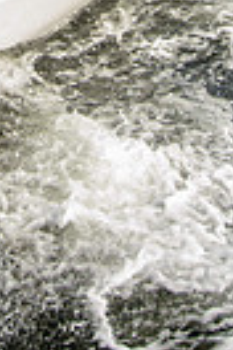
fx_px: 757
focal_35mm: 78
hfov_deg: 17.0
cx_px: -16
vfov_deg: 21.2
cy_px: -198
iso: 400
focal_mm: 15
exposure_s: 1/1000
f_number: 6.3
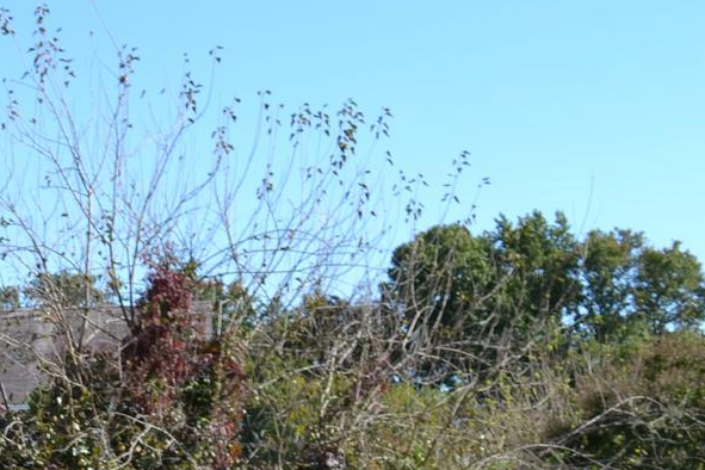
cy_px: 614
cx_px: -291
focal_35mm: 104
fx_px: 2037
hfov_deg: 17.9
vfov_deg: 12.7
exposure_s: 1/200
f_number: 7.1
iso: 100
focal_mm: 20
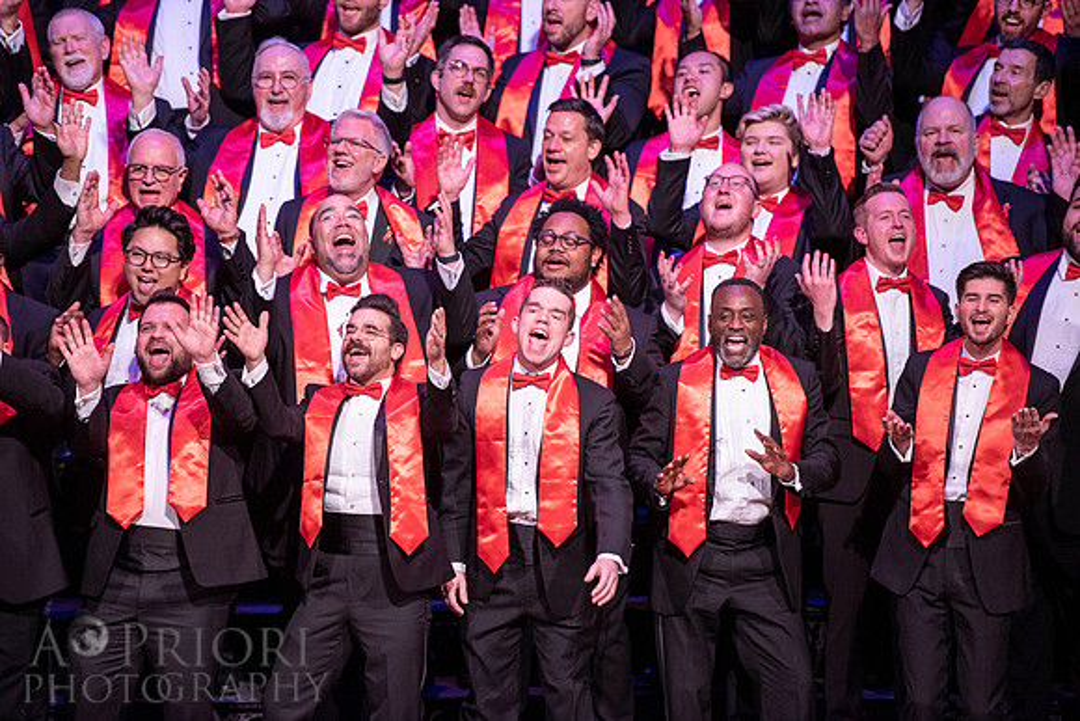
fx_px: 6001
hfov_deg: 10.3
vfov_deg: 6.9
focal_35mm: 200
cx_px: 540
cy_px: 360
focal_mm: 200
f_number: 3.2
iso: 1600
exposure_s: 1/200
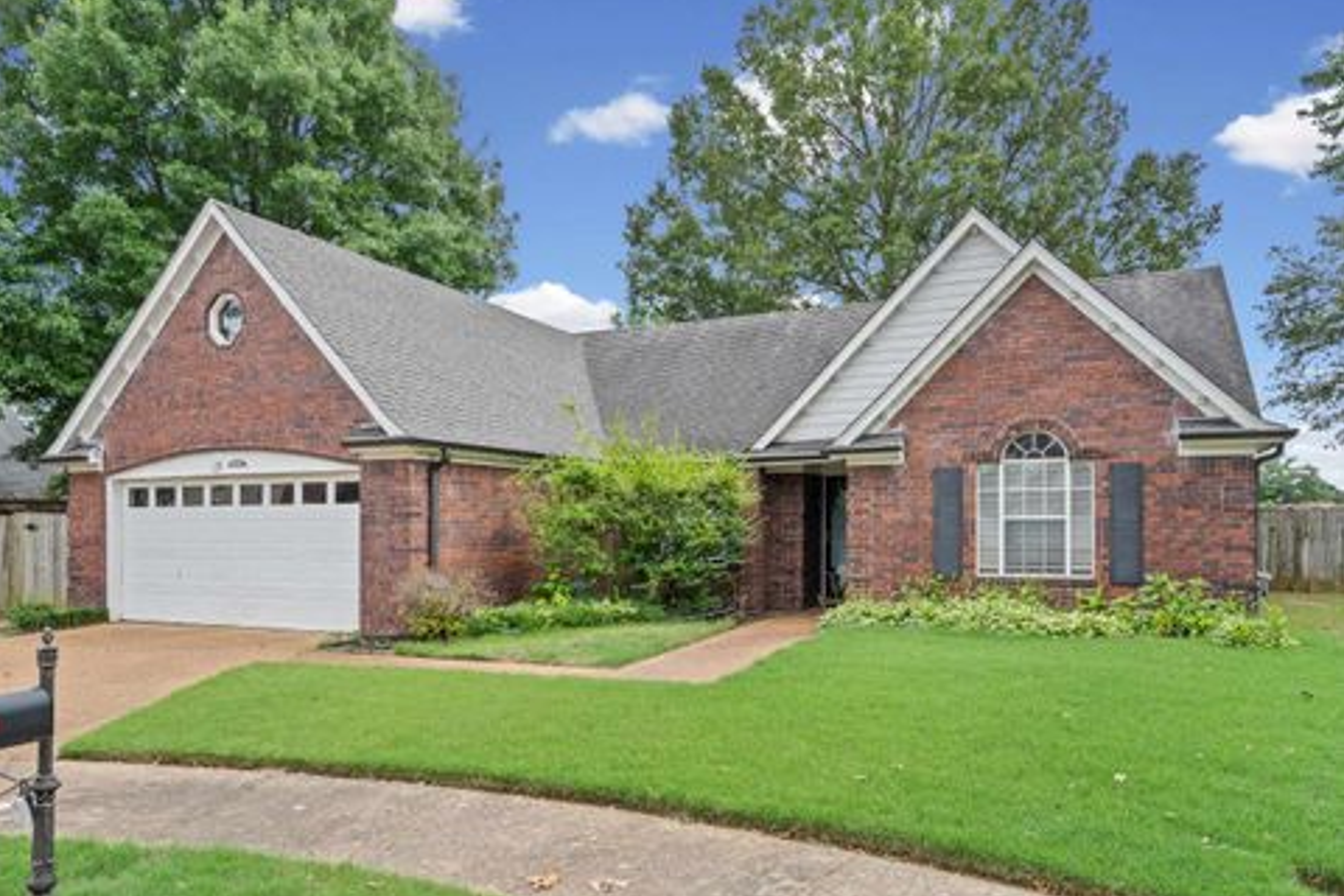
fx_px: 933
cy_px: 447
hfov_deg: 71.5
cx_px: 647
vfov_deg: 51.3
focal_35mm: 25
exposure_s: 1/250
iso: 800
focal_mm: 24
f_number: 8
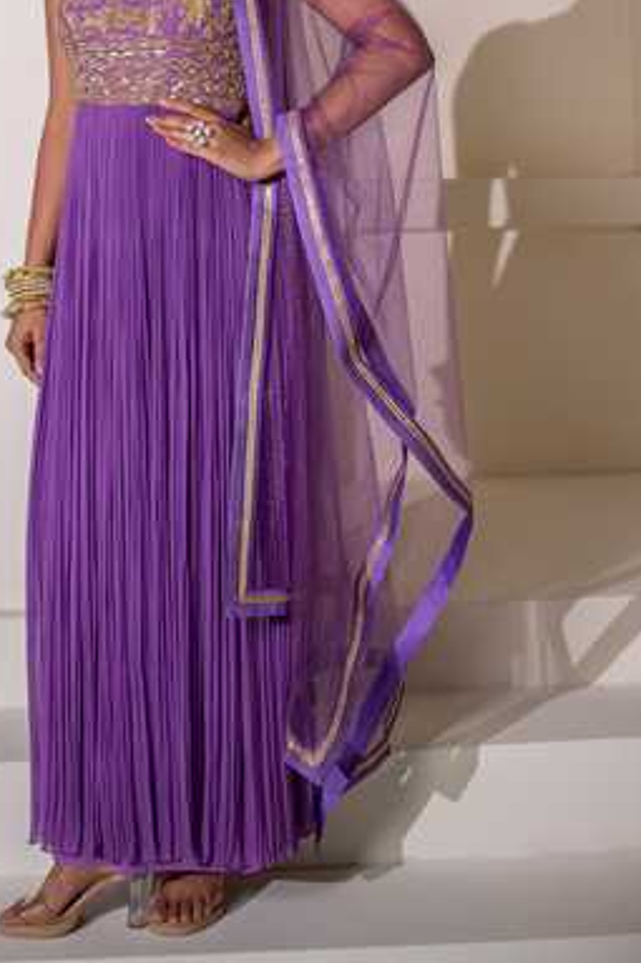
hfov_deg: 28.0
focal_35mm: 48
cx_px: 244
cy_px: 316
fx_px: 1283
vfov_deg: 40.6
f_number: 2.8
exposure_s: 1/320
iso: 400
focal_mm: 35
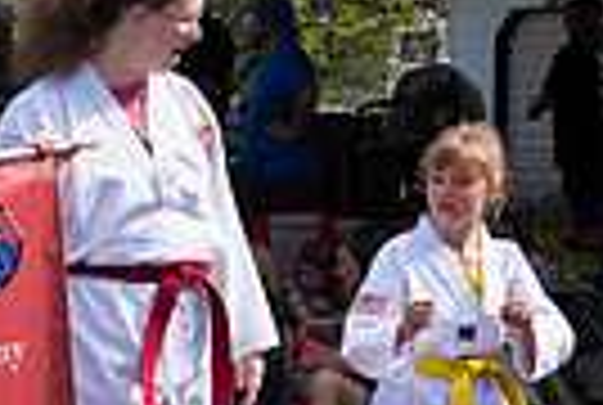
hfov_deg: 10.5
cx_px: -225
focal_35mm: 190
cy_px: 349
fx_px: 3190
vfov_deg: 7.3
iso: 180
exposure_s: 1/500
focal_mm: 44
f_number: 6.3
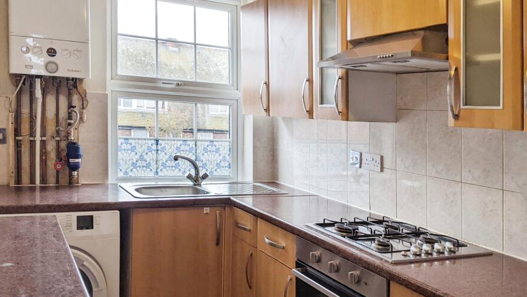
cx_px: 283
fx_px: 475
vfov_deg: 34.7
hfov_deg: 58.0
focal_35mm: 34
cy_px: 153
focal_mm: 4.44
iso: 76
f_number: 1.8
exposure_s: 1/199
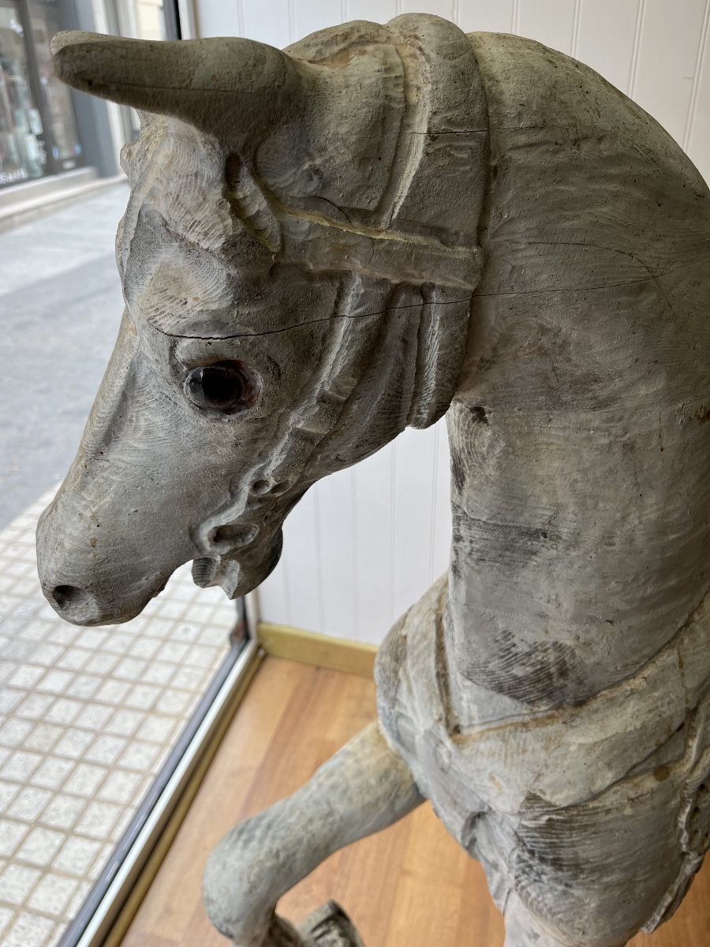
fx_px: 711
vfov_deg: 67.3
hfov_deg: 53.1
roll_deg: +1.5
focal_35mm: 26
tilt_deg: -30.2
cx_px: 355
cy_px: 474
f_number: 1.6
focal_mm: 5.1
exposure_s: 1/147
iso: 32
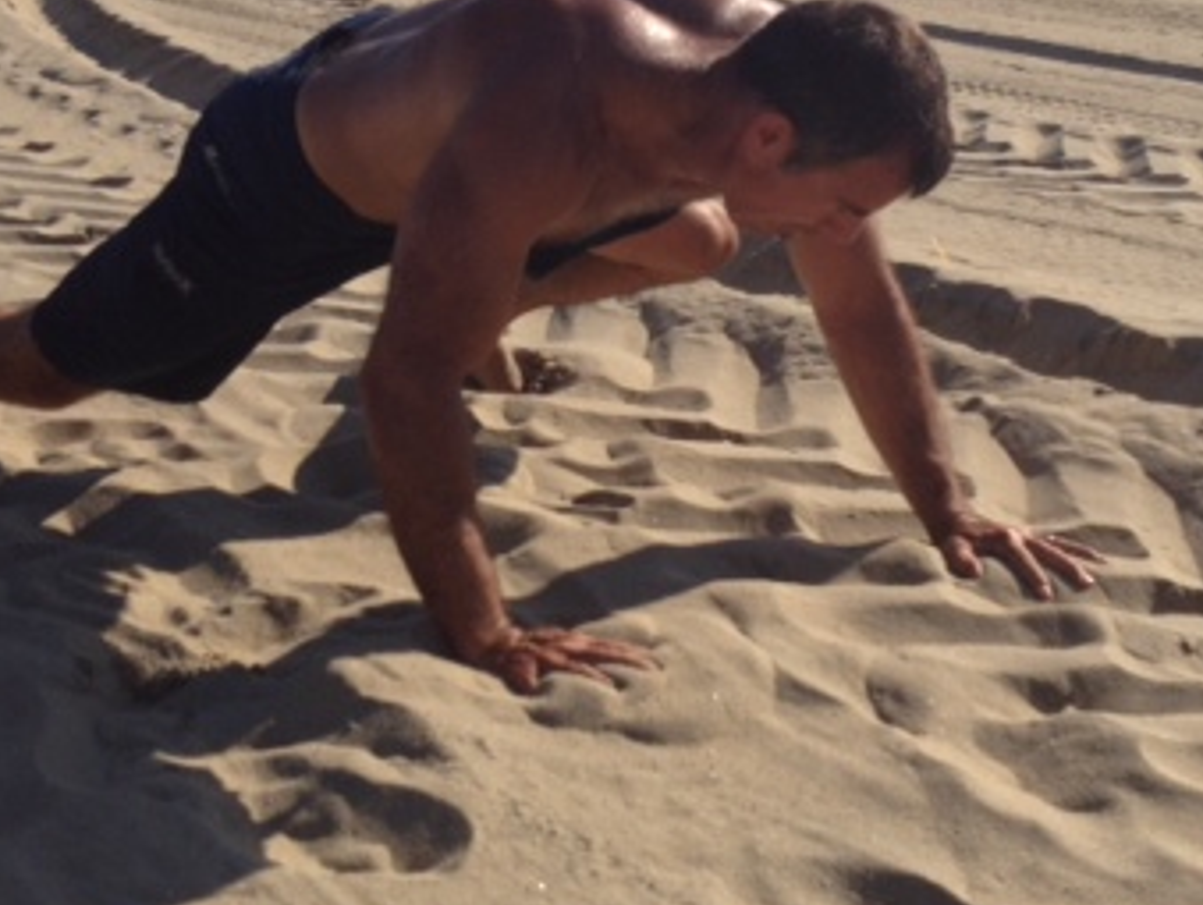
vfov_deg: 22.1
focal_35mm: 66
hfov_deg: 29.3
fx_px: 2296
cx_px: 667
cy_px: 206
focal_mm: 4.28
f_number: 2.4
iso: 64
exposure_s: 1/2632
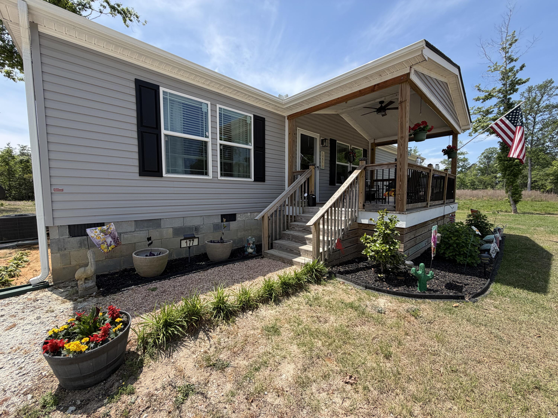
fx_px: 226
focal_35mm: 14
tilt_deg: -4.4
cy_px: 209
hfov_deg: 102.1
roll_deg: +0.4
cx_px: 279
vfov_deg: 85.7
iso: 32
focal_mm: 2.22
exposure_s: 1/770
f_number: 2.2
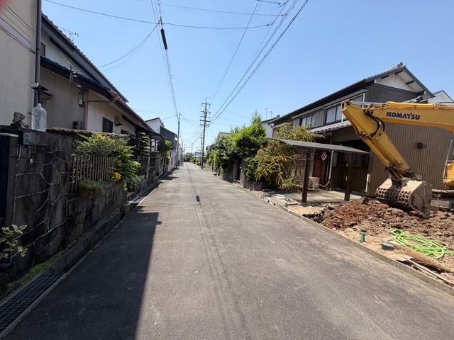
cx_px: 227
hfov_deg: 102.1
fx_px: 184
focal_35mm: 14
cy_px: 170
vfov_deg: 85.7
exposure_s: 1/770
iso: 32
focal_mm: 2.22
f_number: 2.2
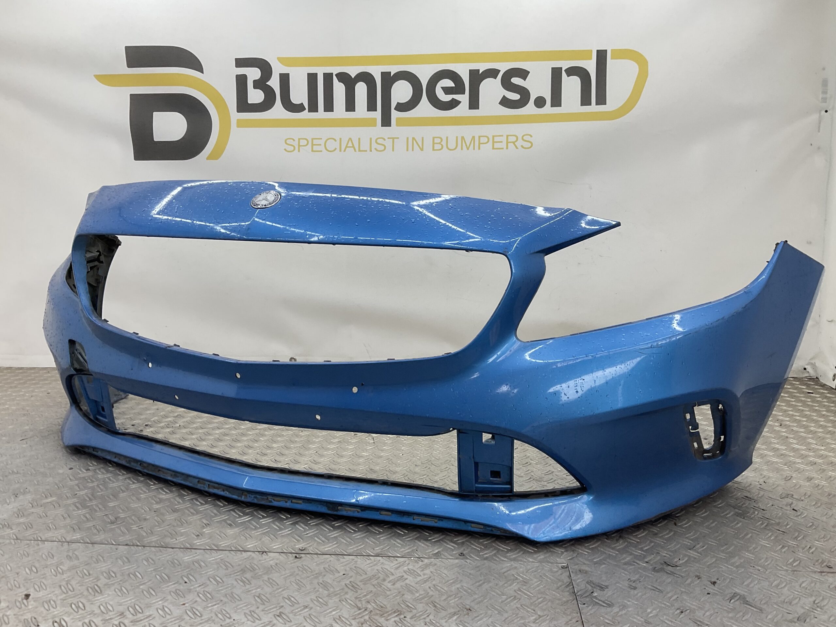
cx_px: 418
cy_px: 314
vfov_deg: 48.2
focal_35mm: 29
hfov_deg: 61.7
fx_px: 700
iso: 25
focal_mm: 3
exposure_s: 1/120
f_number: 1.8
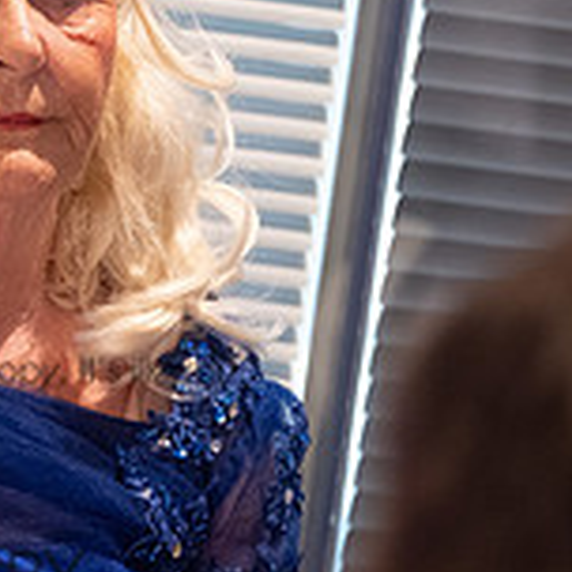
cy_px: 100
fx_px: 12750
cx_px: -169
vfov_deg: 2.6
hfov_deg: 2.6
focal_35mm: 682
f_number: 3.2
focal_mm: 140
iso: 1600
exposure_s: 1/30
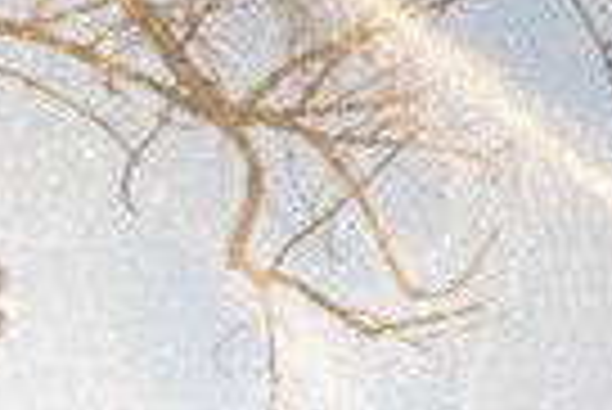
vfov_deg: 11.4
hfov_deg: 15.0
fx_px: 1838
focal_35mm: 108
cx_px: 1269
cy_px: 833
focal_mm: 24
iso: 200
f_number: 6.3
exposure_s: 1/250
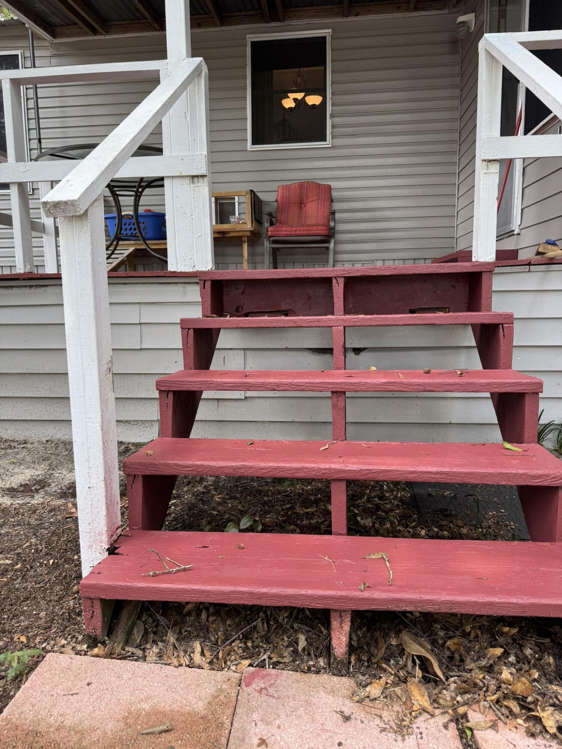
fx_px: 520
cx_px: 281
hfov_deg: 56.8
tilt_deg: -9.0
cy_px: 374
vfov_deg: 71.6
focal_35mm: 24
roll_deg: +2.3
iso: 64
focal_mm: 6.76
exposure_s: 1/121
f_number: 1.78
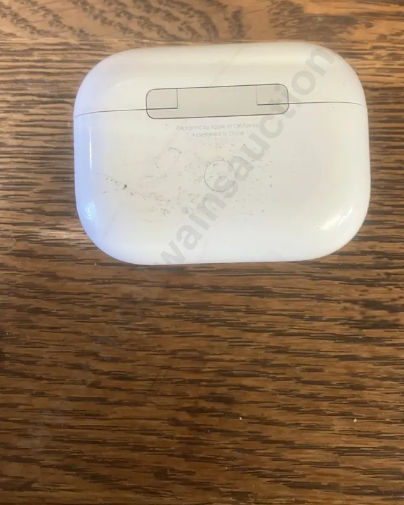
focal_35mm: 35
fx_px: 523
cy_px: 193
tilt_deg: -85.9
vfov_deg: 51.1
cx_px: 220
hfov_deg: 42.2
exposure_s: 1/50
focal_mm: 3.99
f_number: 1.8
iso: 250
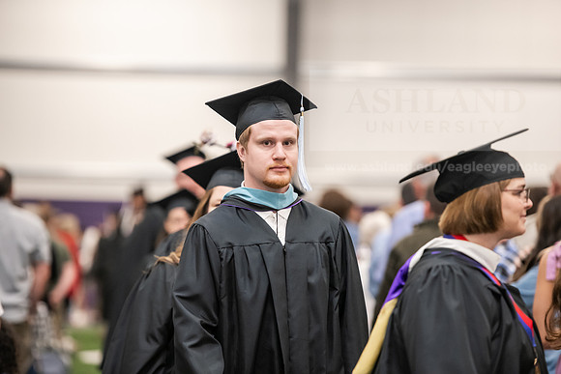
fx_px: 2650
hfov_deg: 12.1
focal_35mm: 170
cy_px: 187
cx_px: 280
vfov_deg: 8.1
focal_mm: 170
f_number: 3.2
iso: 2500
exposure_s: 1/200
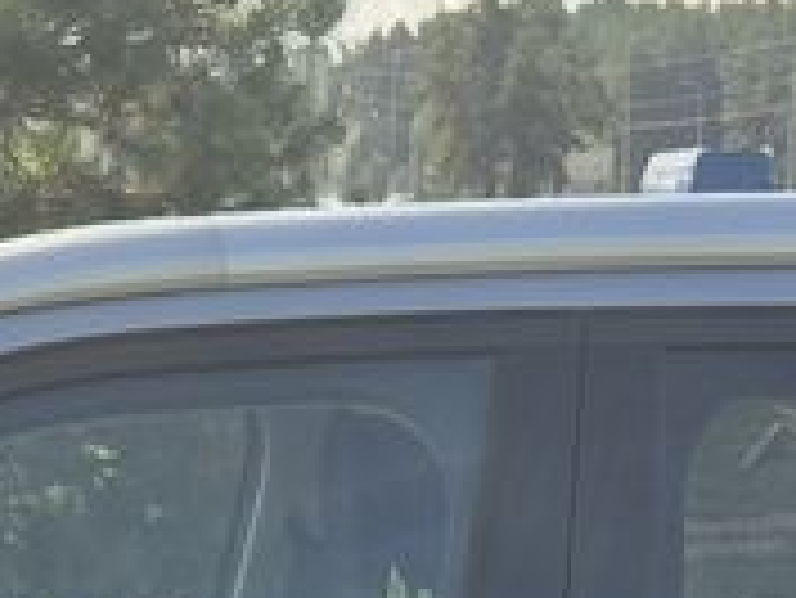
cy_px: 1461
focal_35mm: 156
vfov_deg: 8.6
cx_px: 234
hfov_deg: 12.6
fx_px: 3590
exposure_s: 1/1968
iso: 25
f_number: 1.8
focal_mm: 5.4
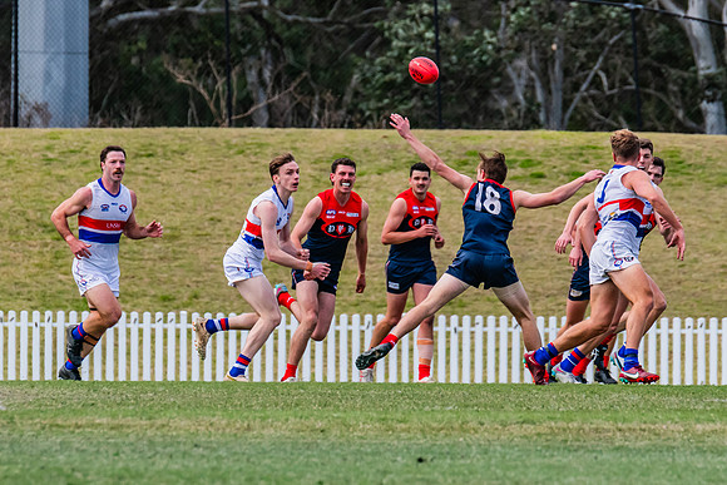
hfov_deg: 3.1
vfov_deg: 2.0
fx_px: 13649
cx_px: 361
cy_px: 309
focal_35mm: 676
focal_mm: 420
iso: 800
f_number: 8
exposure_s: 1/1600
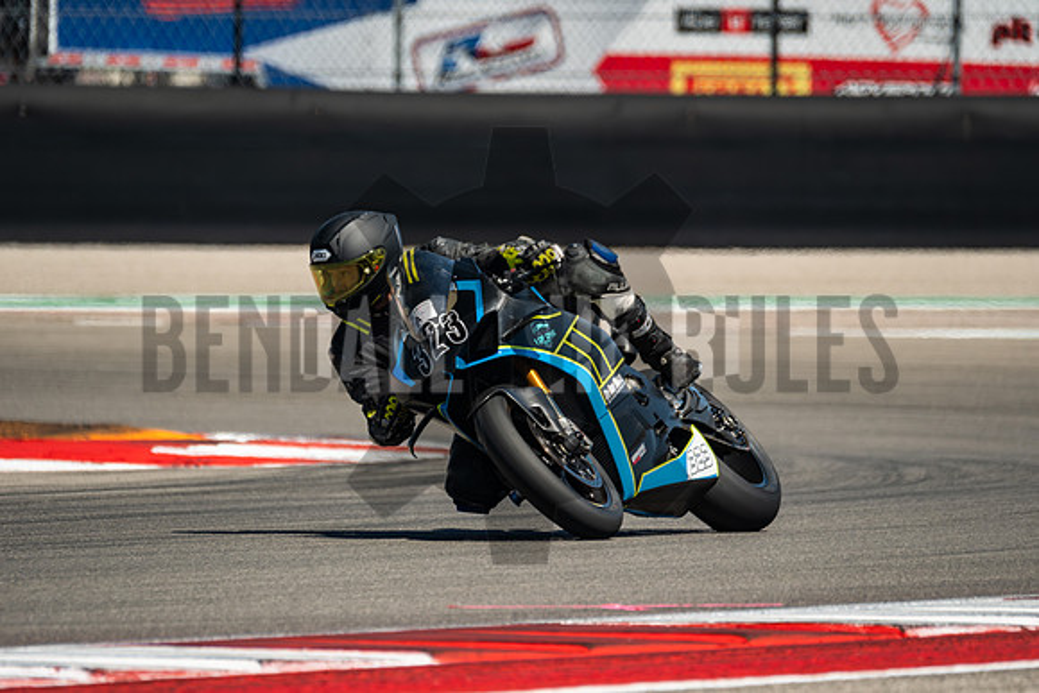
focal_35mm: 600
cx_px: 520
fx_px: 17320
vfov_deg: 2.3
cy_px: 346
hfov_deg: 3.4
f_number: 5.6
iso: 400
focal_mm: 400
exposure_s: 1/1000
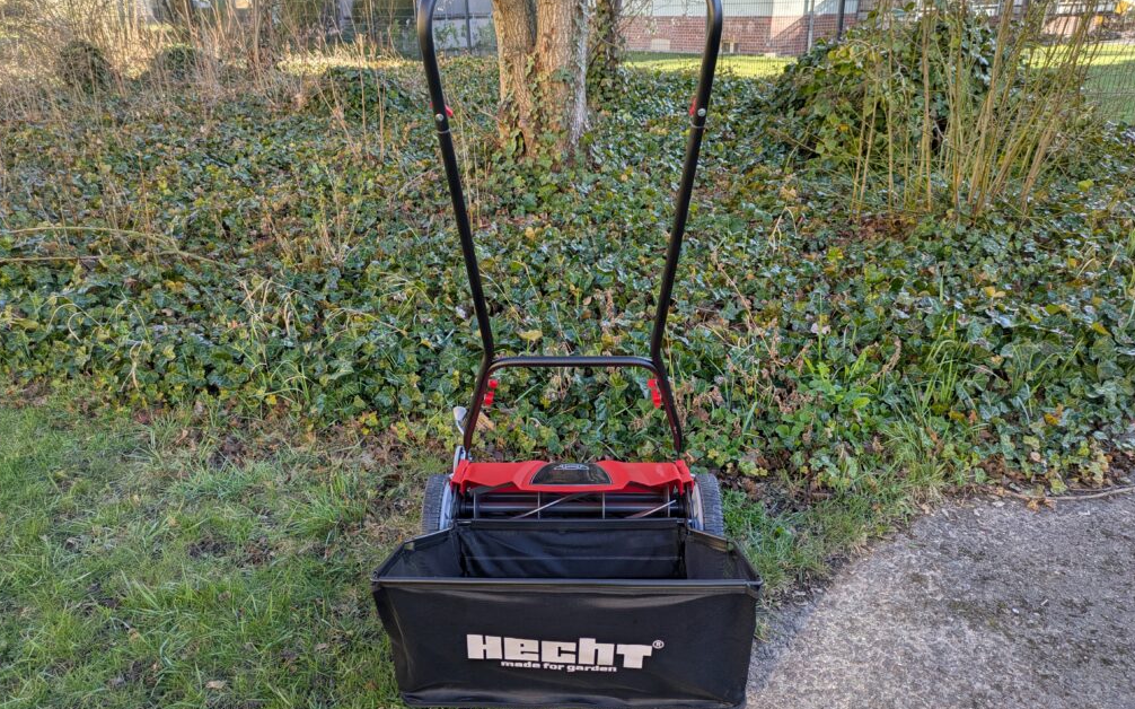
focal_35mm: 27
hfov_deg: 68.4
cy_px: 373
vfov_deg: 46.0
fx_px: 835
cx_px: 561
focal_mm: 5.43
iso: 44
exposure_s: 1/266
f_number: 1.89
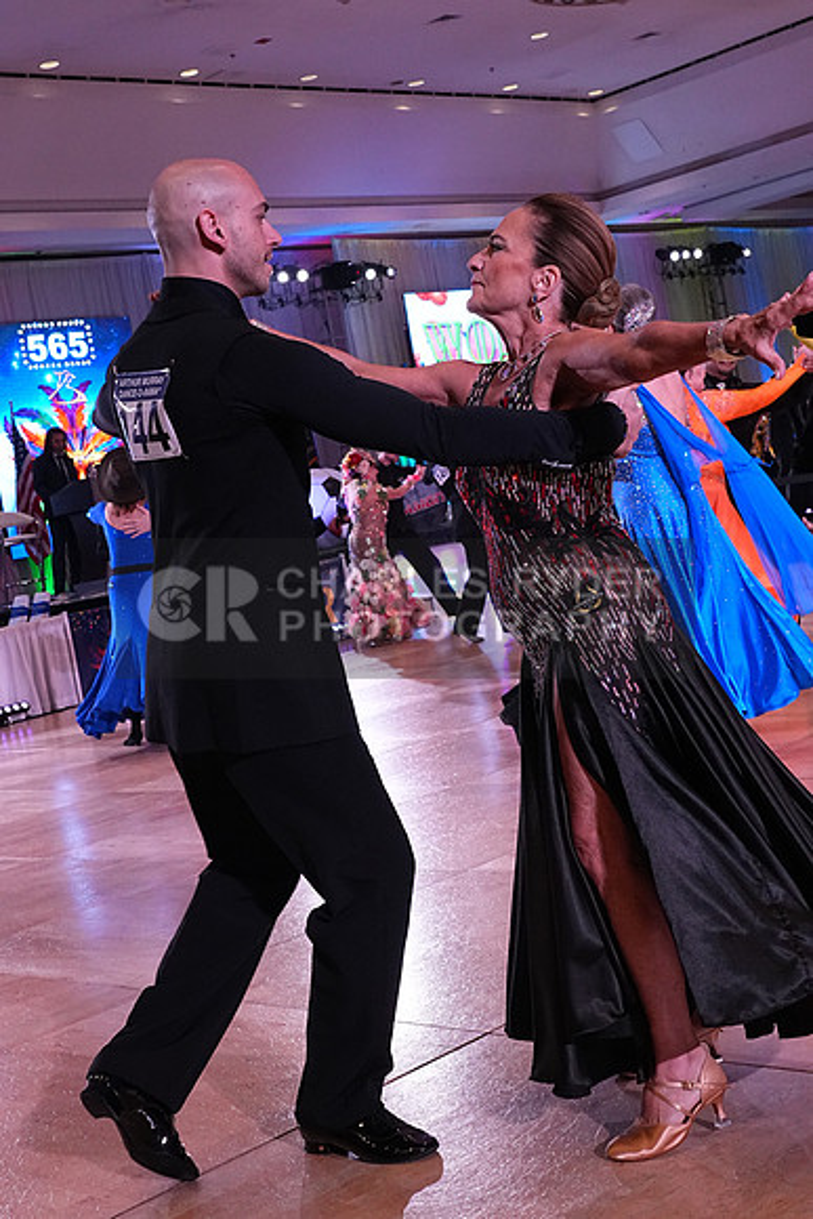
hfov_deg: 27.5
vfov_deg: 40.3
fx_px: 1659
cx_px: 406
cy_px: 610
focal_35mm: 49
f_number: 7.1
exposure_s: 1/320
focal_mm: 33
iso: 3200
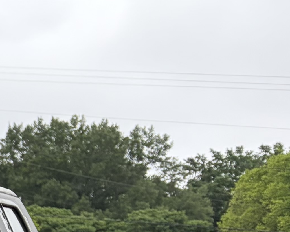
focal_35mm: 141
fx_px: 1210
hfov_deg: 10.8
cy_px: 507
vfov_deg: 9.9
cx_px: -479
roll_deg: -5.4
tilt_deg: -9.5
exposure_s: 1/441
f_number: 1.6
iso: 50
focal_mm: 5.96
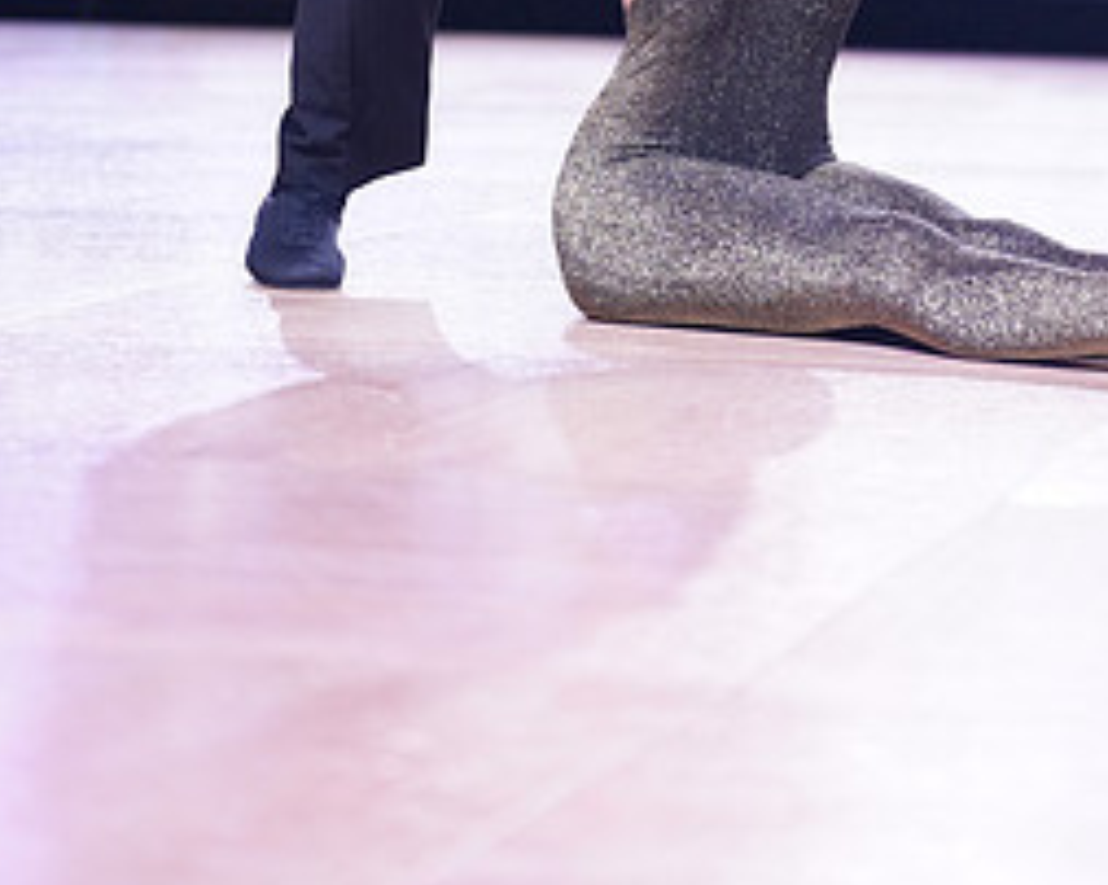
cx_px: 777
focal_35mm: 196
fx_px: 6422
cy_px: -359
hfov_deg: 9.8
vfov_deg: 7.8
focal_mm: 91
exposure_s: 1/400
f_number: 2.8
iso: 2000
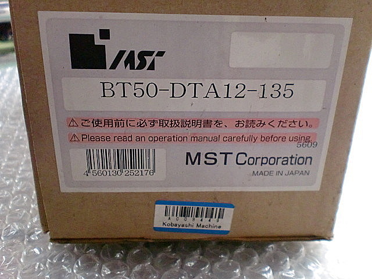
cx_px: 186
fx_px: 376
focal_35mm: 35
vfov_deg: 40.7
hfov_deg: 52.6
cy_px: 140
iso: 800
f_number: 3.1
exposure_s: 1/60
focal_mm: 6.3
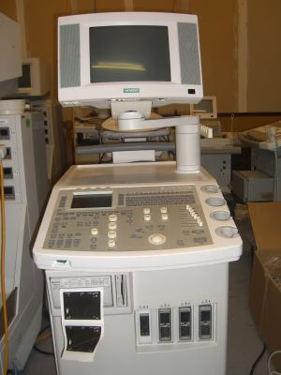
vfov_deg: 49.0
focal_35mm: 38
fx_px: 411
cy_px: 188
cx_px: 140
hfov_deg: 37.7
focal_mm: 7.9
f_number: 2.8
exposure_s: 1/60
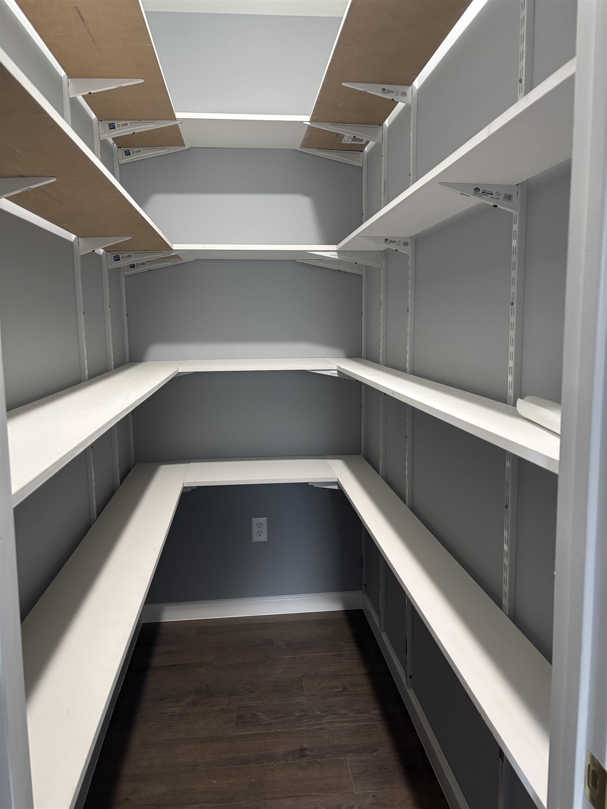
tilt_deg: -8.3
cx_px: 304
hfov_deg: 53.1
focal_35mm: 26
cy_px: 404
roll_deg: +0.2
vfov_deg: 67.3
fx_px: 608
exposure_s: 1/60
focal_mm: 5.96
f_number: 1.6
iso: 320
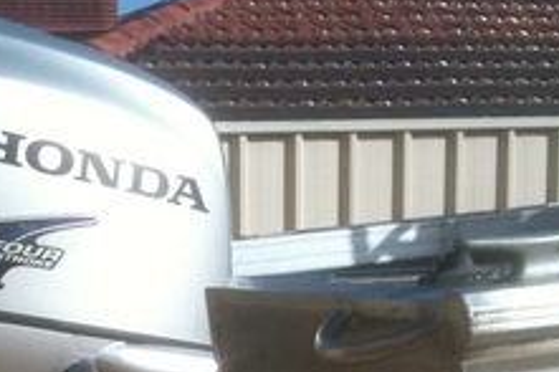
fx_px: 1536
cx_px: 30
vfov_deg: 13.3
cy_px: 501
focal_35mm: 99
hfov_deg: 20.1
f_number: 2.8
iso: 64
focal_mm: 3.85
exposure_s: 1/1457
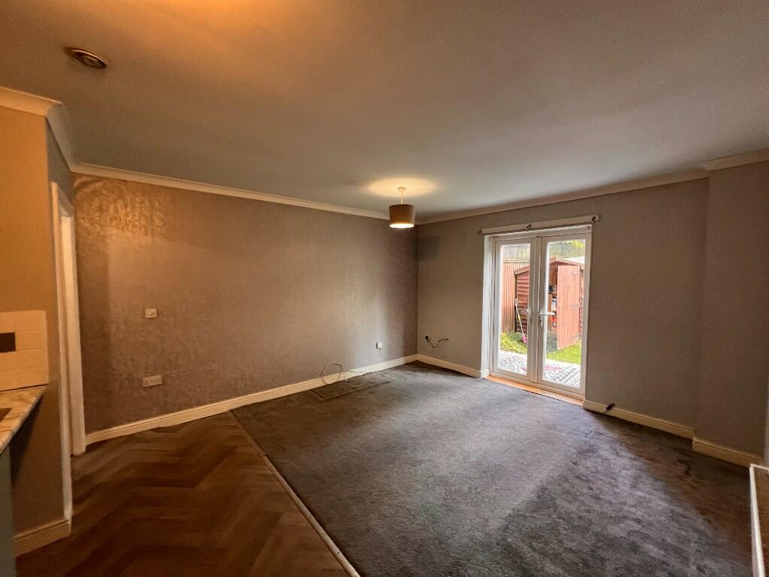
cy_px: 288
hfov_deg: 106.2
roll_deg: +0.1
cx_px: 384
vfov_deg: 89.9
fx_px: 289
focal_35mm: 13
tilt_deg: -2.2
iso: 250
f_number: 1.8
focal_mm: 1.57
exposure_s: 1/99
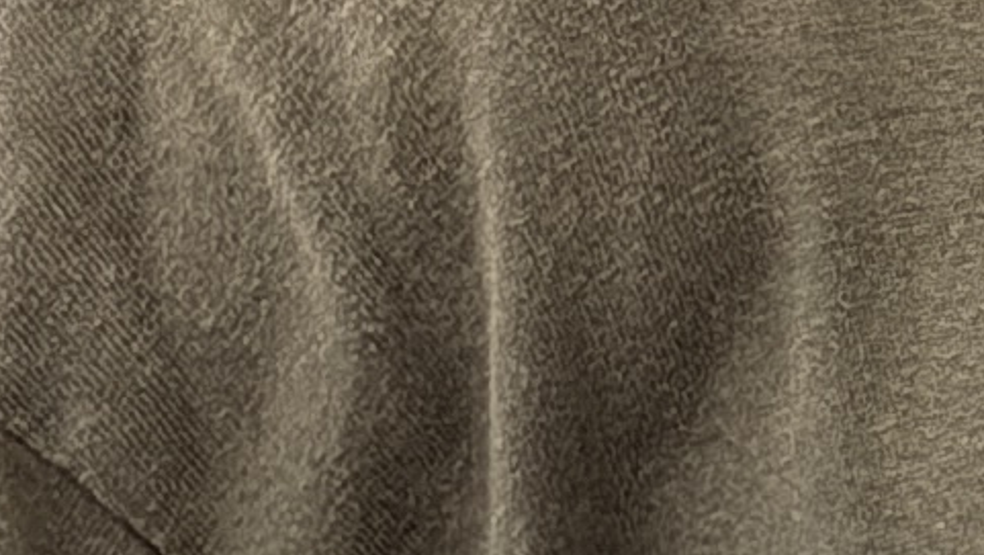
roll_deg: +0.8
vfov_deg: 2.8
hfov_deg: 4.8
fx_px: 11433
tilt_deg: -5.9
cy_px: 1135
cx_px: 2486
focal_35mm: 438
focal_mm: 6.76
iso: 160
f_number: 1.78
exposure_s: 1/236
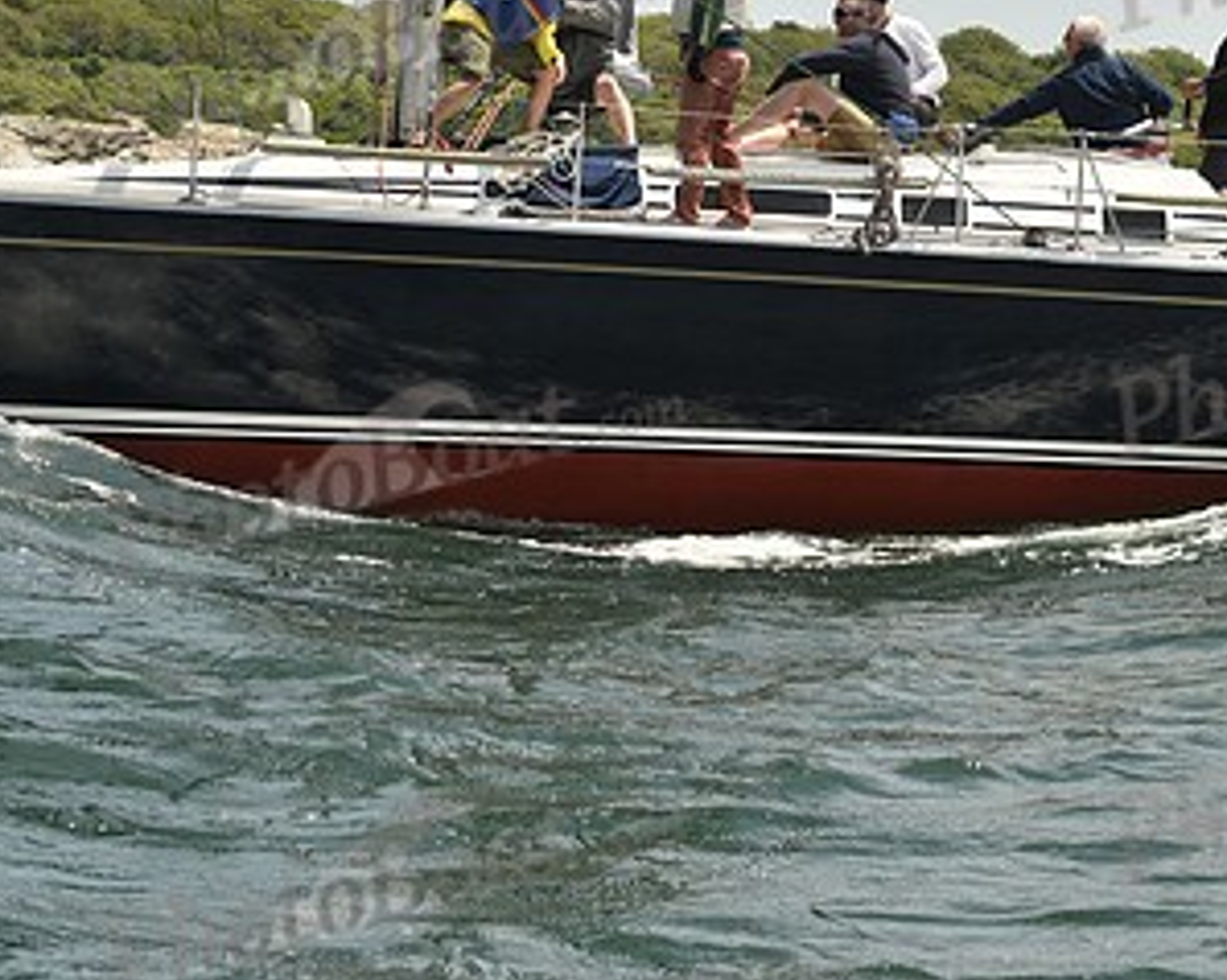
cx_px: 902
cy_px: 196
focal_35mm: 128
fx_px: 4645
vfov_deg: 12.0
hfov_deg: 15.0
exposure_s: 1/1600
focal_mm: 70
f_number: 8
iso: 400
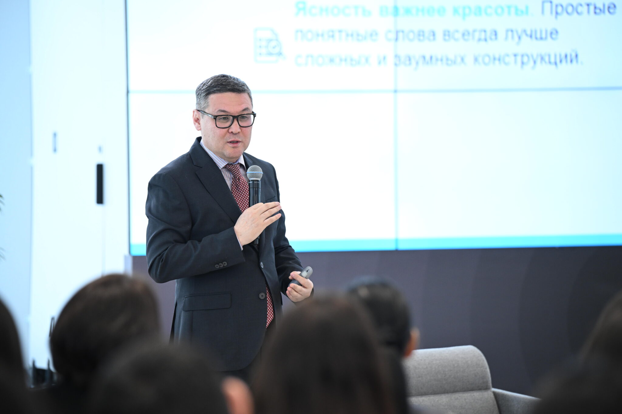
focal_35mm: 200
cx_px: 311
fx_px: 3455
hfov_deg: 10.3
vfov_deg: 6.9
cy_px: 207
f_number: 3.5
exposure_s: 1/200
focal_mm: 200
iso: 1600
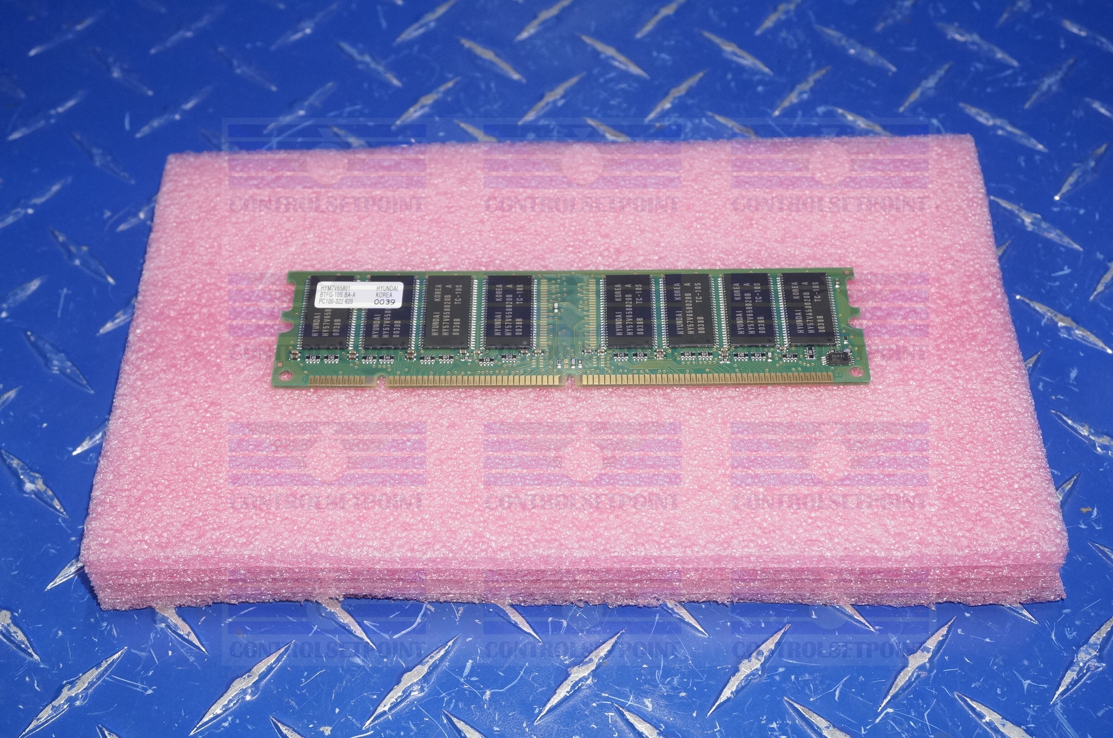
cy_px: 369
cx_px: 556
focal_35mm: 50
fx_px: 1528
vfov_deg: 27.2
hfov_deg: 40.0
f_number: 8
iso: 800
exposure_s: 1/80
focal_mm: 33
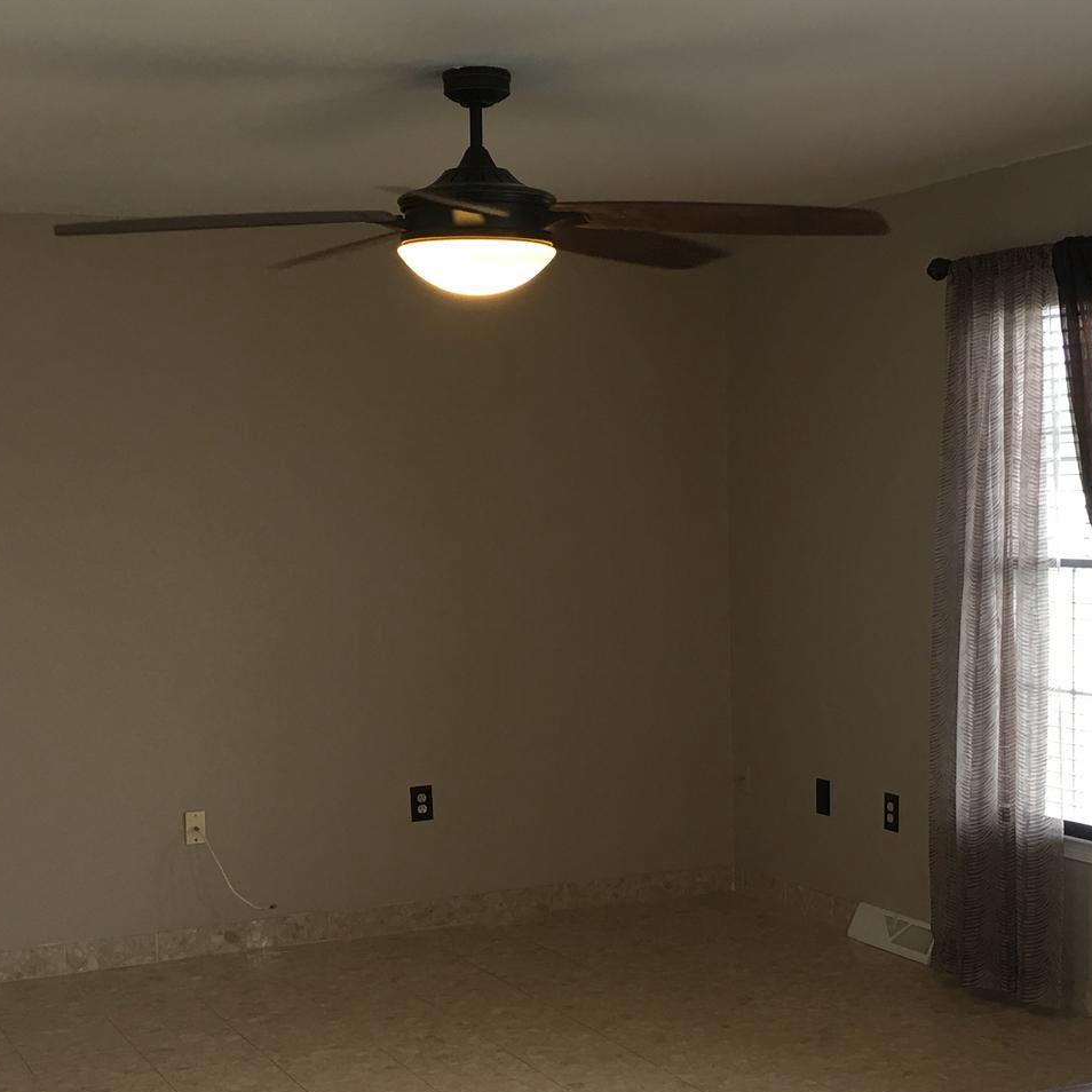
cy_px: 725
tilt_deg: -7.0
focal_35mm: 55
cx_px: 553
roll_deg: +1.6
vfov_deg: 30.9
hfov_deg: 31.1
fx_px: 1963
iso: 25
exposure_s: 1/15
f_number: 2.2
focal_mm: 4.15
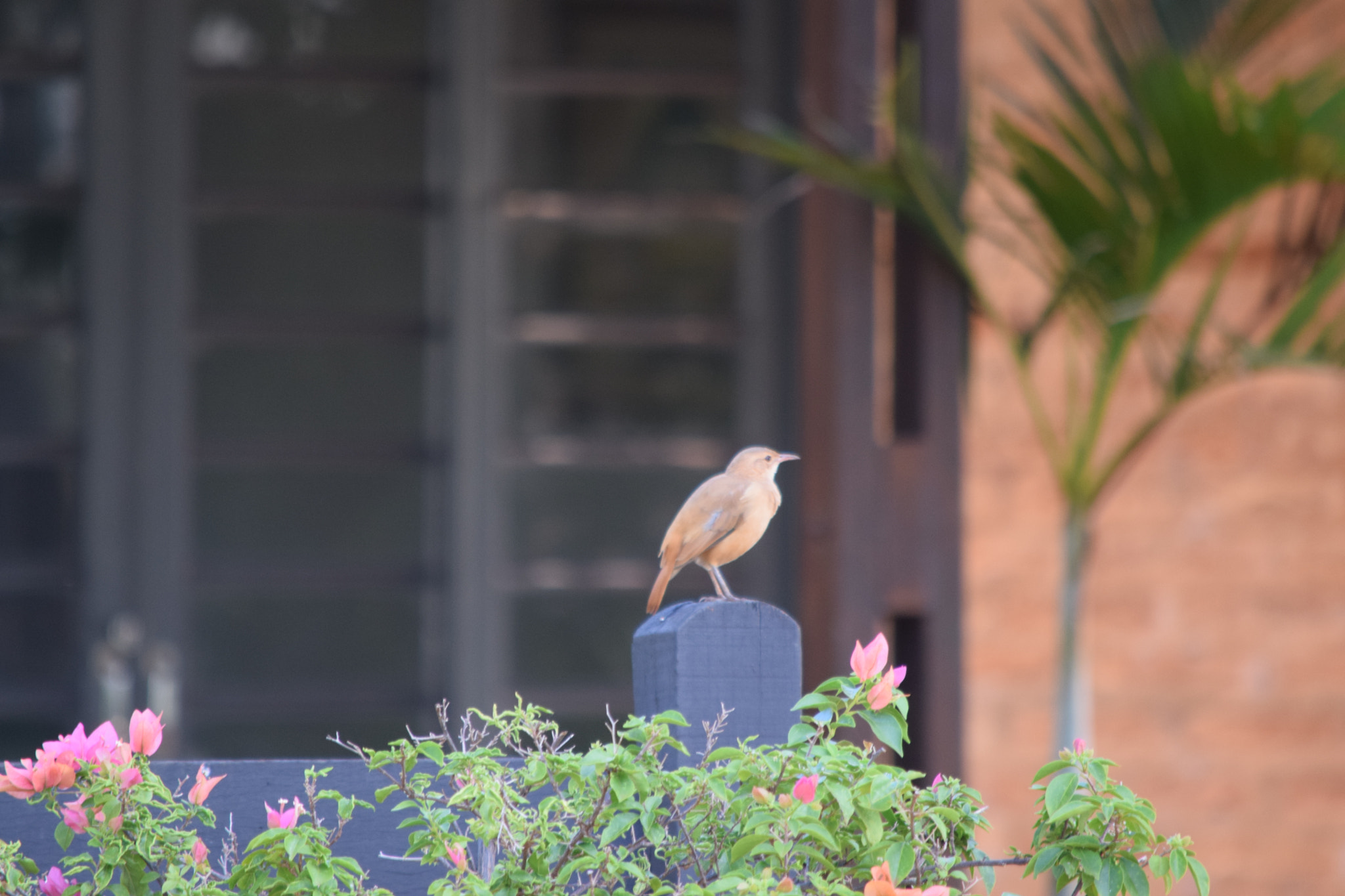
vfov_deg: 3.1
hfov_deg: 4.6
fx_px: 16810
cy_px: 448
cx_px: 672
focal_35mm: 450
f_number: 5.6
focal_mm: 300
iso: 900
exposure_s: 1/125
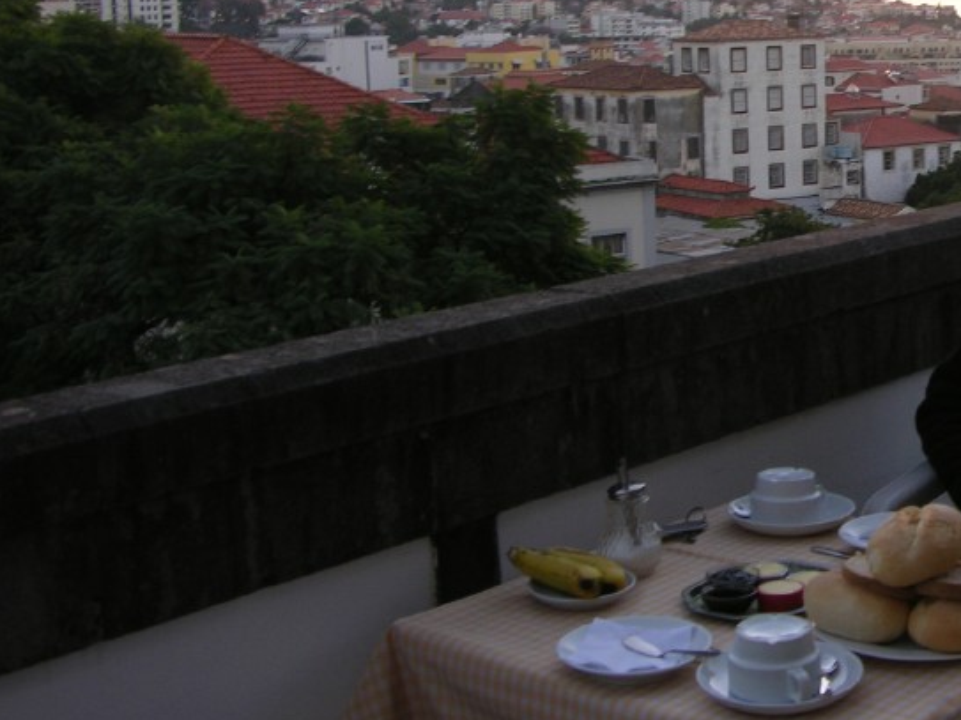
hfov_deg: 28.4
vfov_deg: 22.2
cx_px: 834
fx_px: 1832
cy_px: 246
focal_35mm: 66
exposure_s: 1/45.7
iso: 50
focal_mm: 8.9
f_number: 3.2
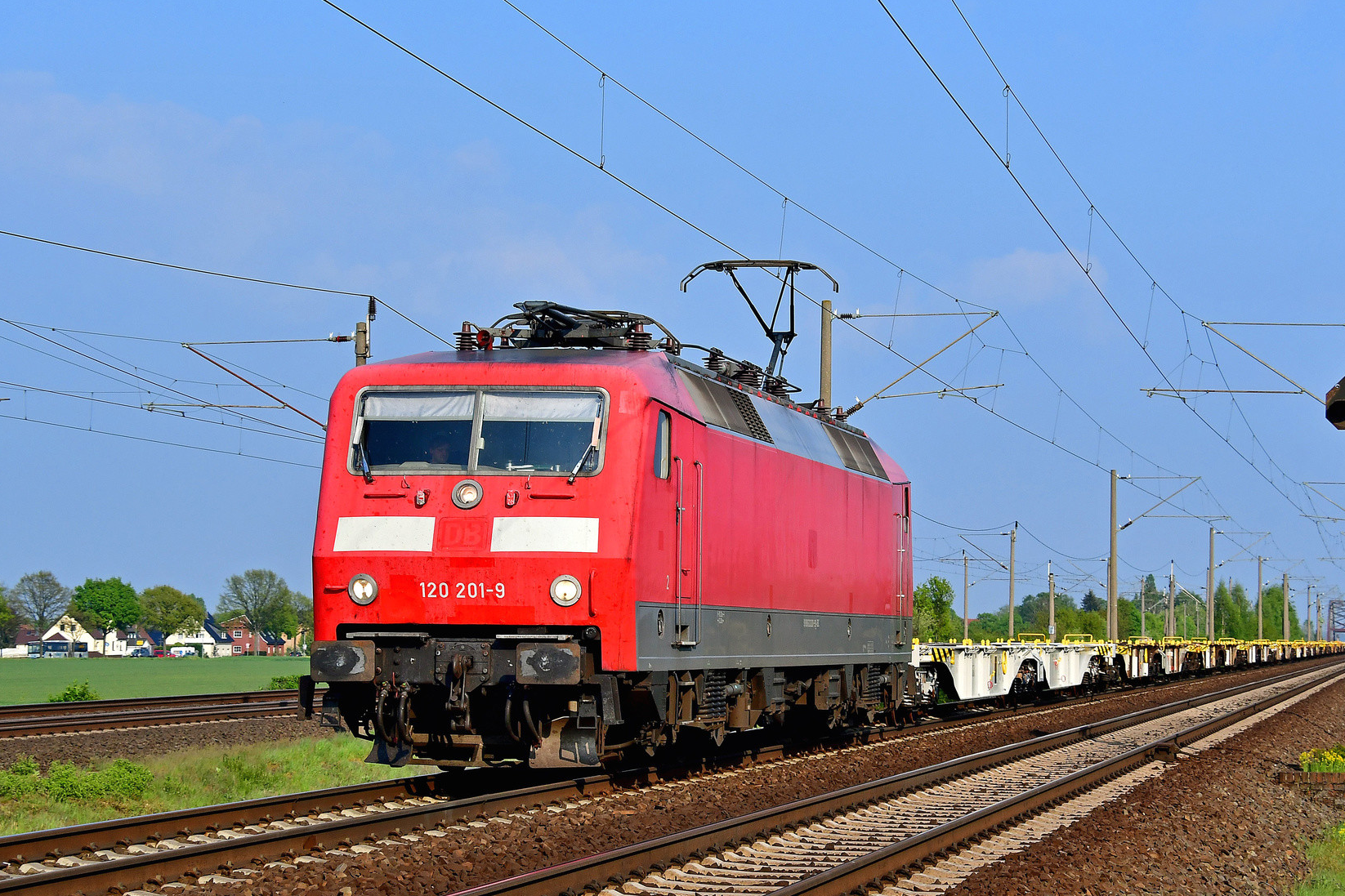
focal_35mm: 91
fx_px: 3399
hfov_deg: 22.4
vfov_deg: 15.0
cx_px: 774
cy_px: 488
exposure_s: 1/1000
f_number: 7.1
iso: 400
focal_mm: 52
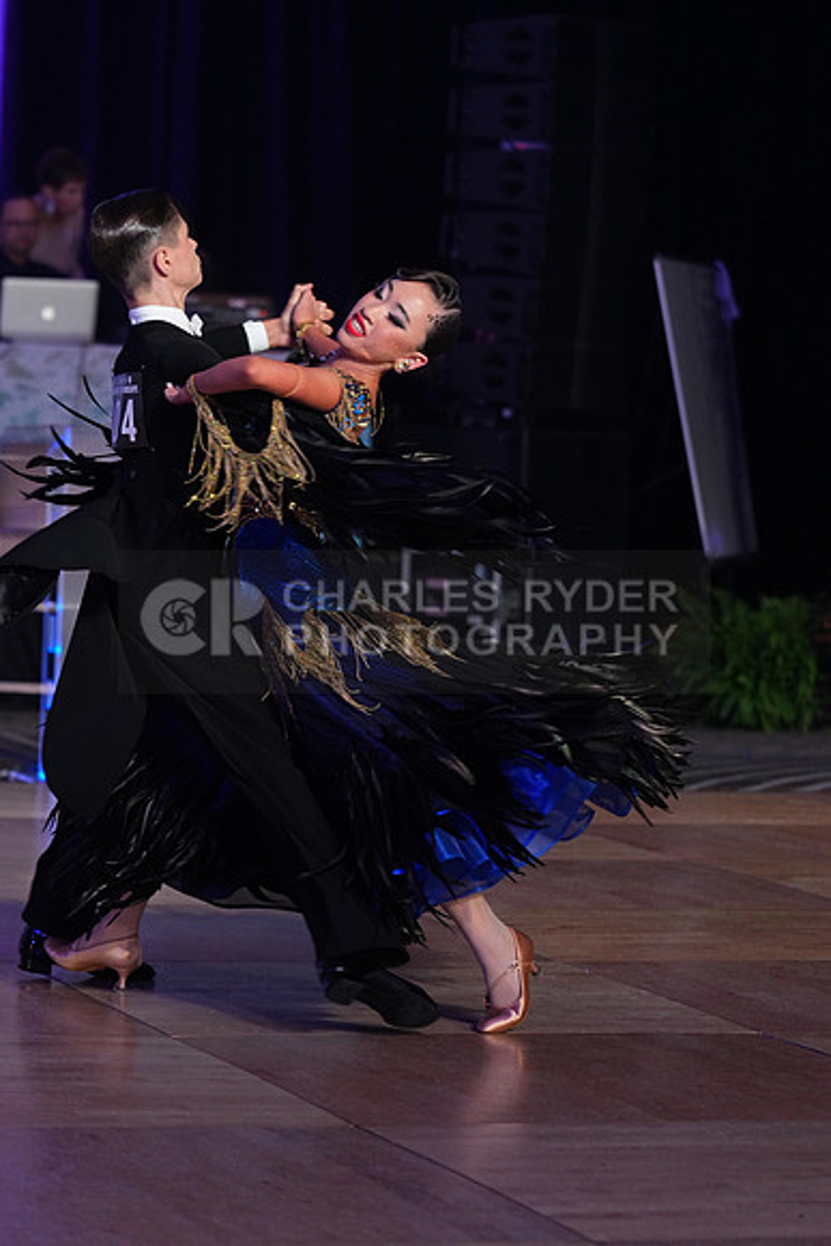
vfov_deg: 13.6
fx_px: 5225
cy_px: 623
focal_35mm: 151
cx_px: 416
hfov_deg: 9.1
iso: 2000
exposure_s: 1/400
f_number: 4
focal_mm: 151
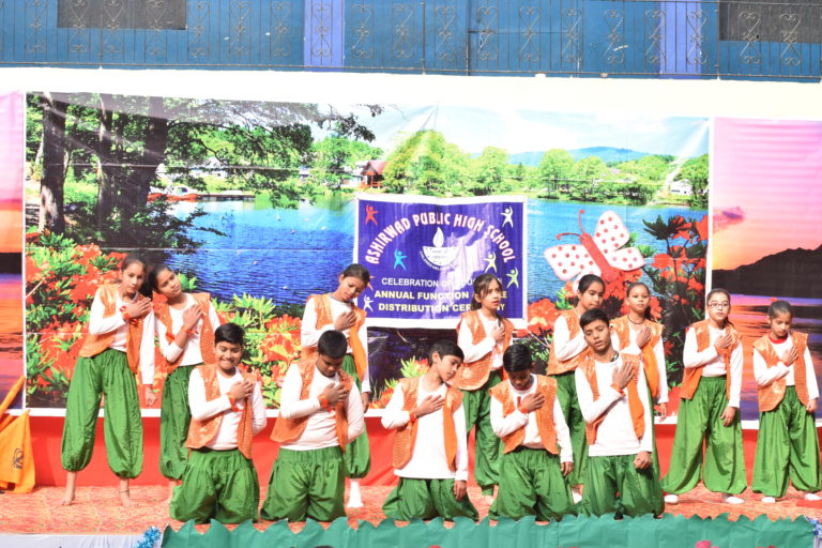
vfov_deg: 13.0
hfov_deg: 19.5
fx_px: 2397
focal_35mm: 105
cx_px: 411
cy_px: 274
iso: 800
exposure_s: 1/640
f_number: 7.1
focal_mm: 70
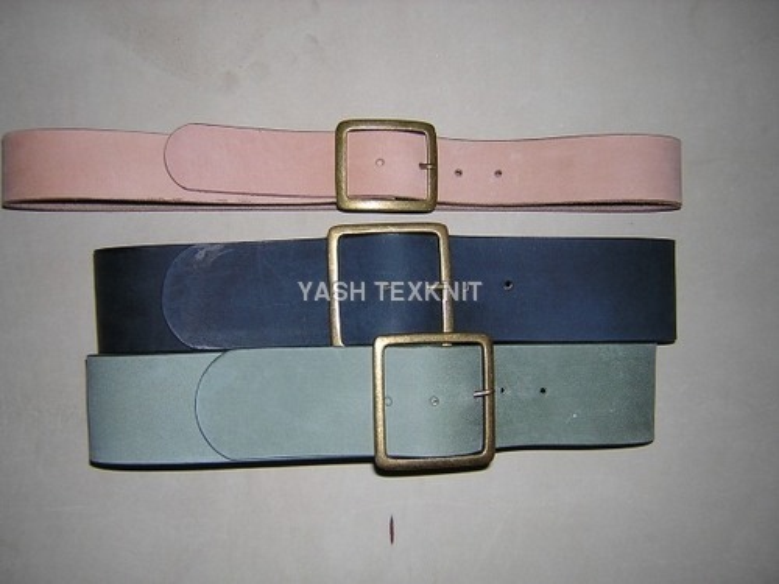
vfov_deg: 39.7
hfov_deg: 51.4
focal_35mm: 36
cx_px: 390
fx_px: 810
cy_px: 292
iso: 100
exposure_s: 1/60.1
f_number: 2.6
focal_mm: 4.7
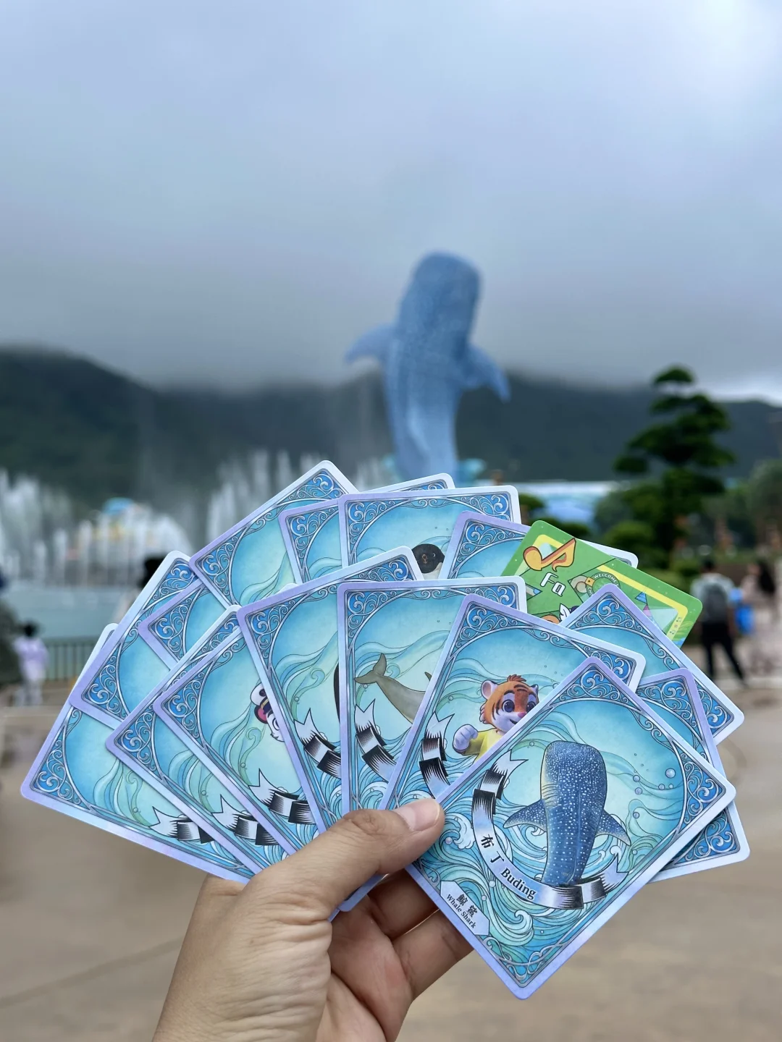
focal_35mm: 48
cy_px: 521
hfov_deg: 30.3
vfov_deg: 39.7
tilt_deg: +2.1
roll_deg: +1.5
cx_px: 391
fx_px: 1446
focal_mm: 6.86
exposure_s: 1/1305
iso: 64
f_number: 1.78
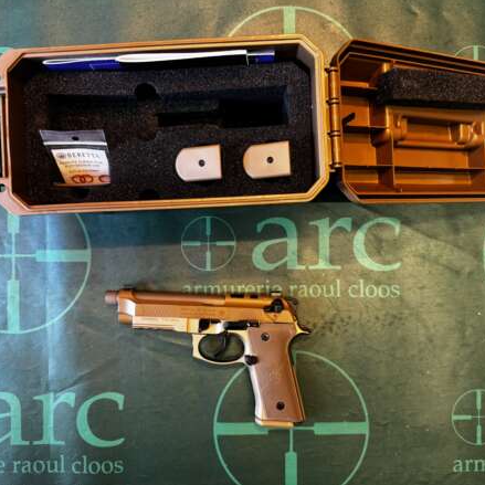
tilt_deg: -89.6
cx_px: 256
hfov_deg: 55.6
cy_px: 238
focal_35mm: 29
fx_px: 460
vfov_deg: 55.6
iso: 400
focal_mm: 6.76
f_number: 1.78
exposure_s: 1/50
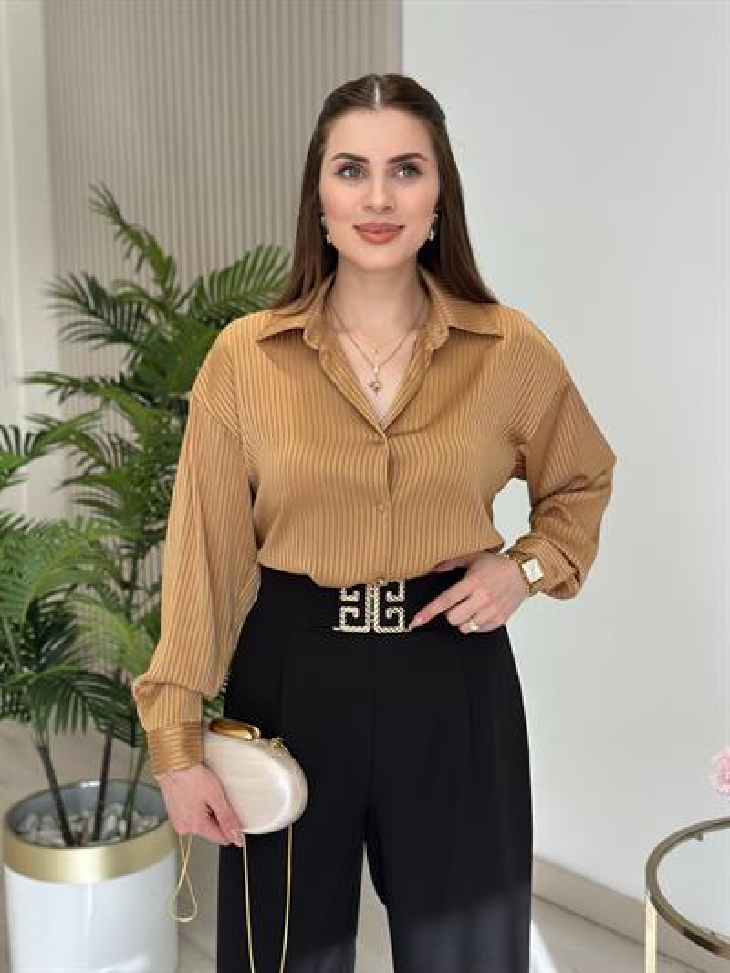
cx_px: 365
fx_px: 1349
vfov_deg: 39.6
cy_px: 486
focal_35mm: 48
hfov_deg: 30.3
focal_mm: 6.86
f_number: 1.78
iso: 80
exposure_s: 1/415
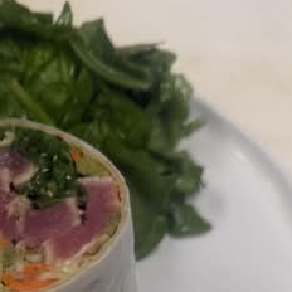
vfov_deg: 23.7
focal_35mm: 67
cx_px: -8
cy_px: 342
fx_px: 639
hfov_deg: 24.4
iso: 64
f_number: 1.78
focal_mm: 6.76
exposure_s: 1/120
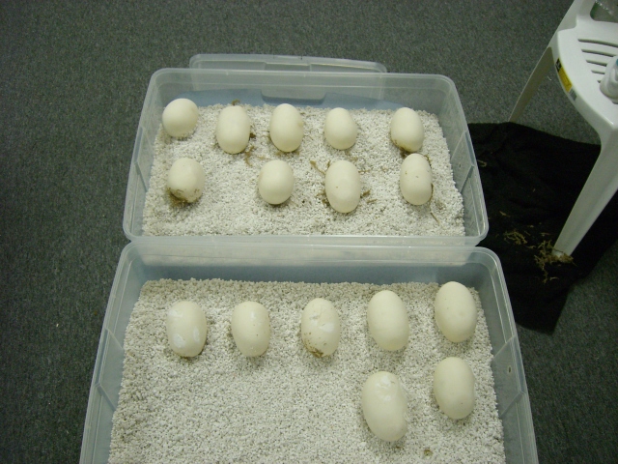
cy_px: 232
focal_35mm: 38
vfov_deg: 37.7
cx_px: 309
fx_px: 678
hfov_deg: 49.0
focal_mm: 6.2
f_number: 2.7
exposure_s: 1/100
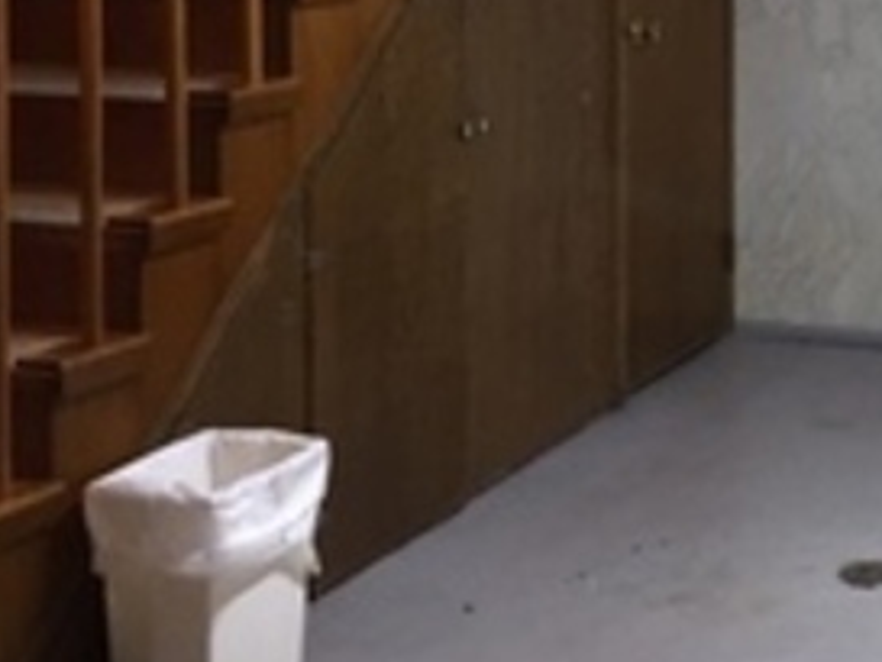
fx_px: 1733
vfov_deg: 21.6
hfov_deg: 27.3
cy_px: 265
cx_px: 837
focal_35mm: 68
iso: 125
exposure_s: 1/20
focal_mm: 4.15
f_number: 2.2
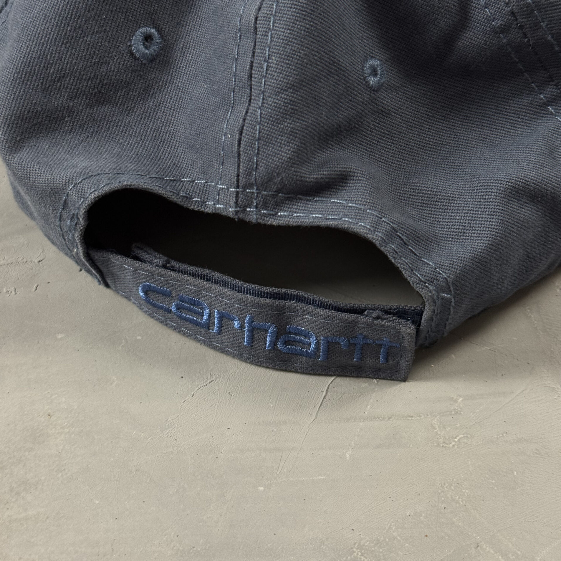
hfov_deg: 30.0
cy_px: 226
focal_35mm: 57
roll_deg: -0.6
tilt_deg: -44.6
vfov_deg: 30.0
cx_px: 282
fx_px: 1045
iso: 160
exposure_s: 1/60
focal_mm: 6.76
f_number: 1.78
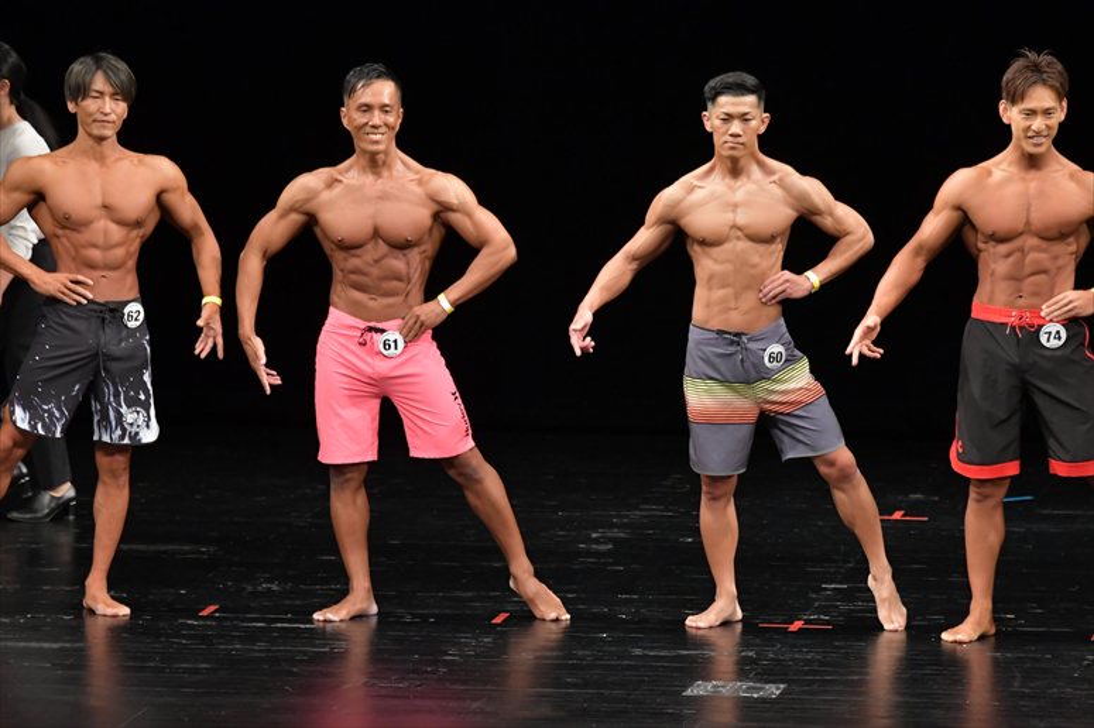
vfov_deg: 5.4
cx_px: 547
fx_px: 7745
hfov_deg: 8.1
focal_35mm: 255
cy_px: 364
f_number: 5.6
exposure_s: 1/400
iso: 3200
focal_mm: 170
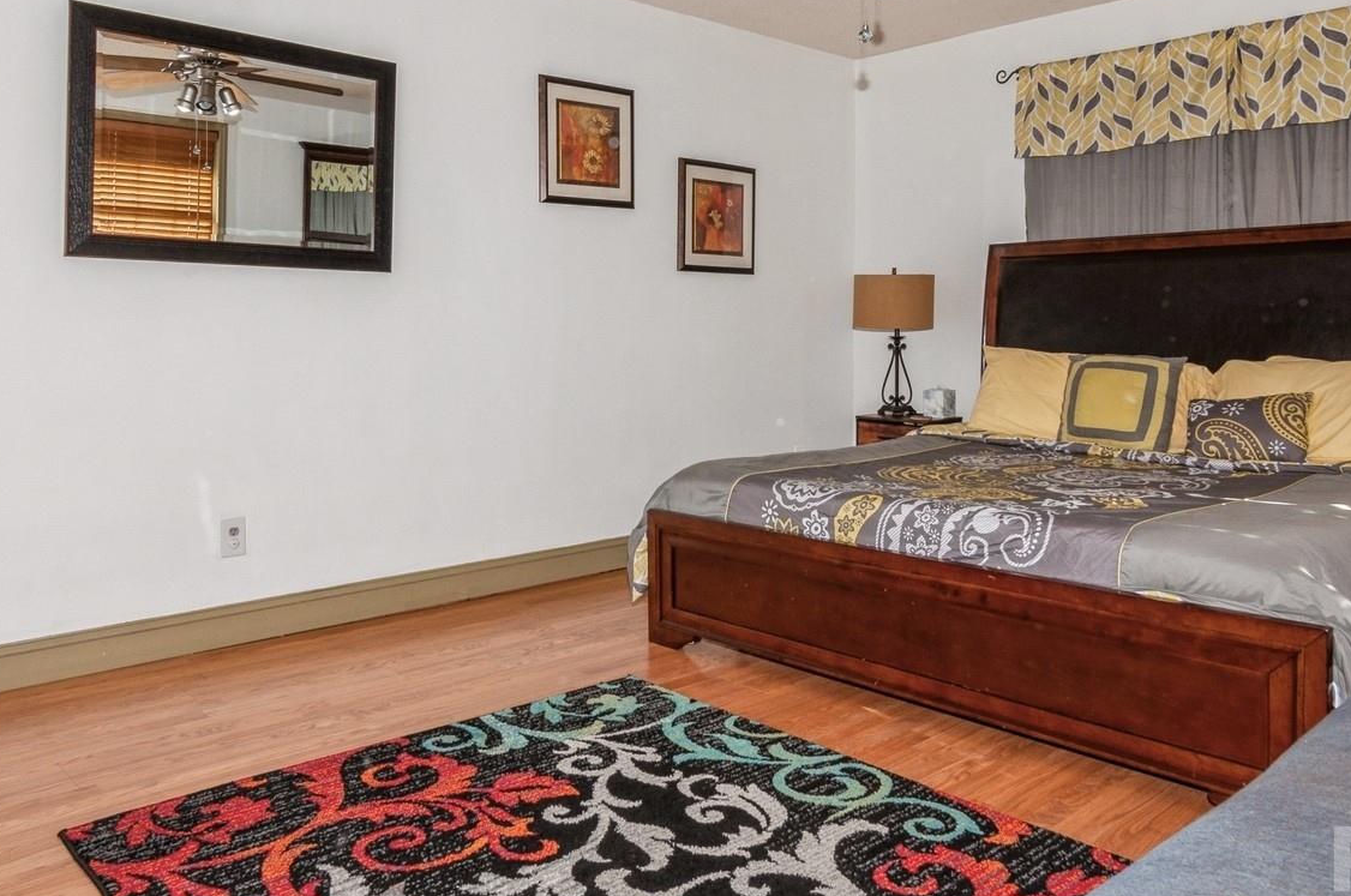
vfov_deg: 46.5
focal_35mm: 28
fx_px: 1038
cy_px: 374
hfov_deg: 66.1
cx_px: 673
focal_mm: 13
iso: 200
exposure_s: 1/60
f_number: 8
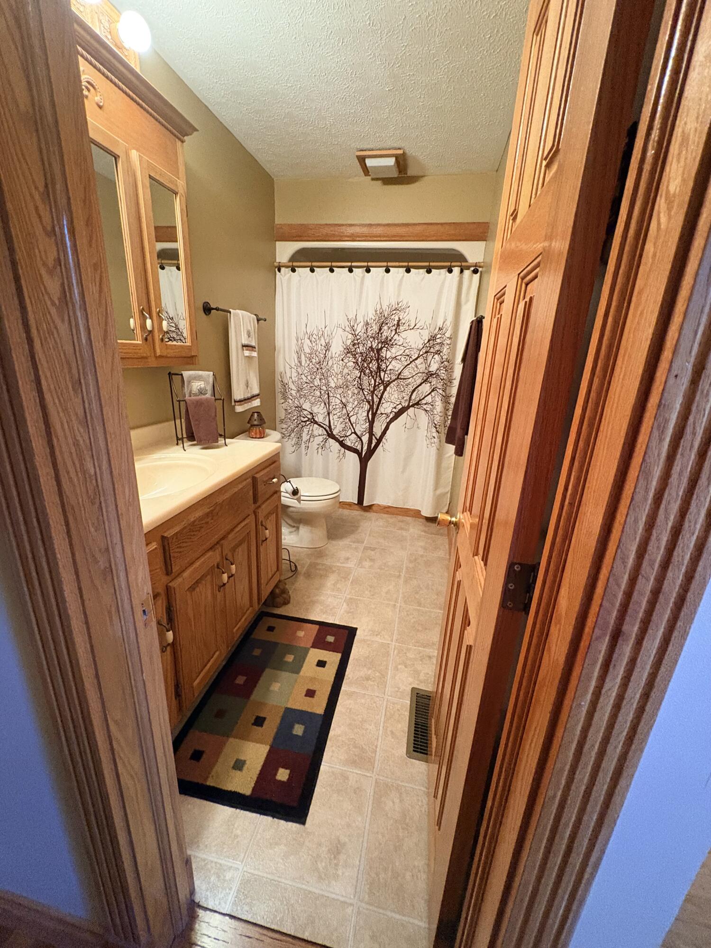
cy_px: 474
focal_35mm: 14
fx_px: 383
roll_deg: -2.5
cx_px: 356
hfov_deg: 85.7
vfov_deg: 102.1
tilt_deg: -16.6
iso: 800
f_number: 2.2
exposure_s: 1/60
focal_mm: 2.22
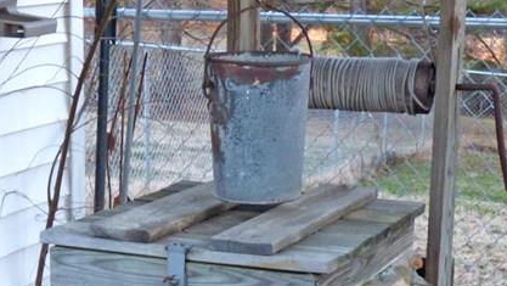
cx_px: 260
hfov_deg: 21.6
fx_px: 1332
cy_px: 313
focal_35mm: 99
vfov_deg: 12.1
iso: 400
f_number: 3.5
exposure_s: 1/60
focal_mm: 6.47
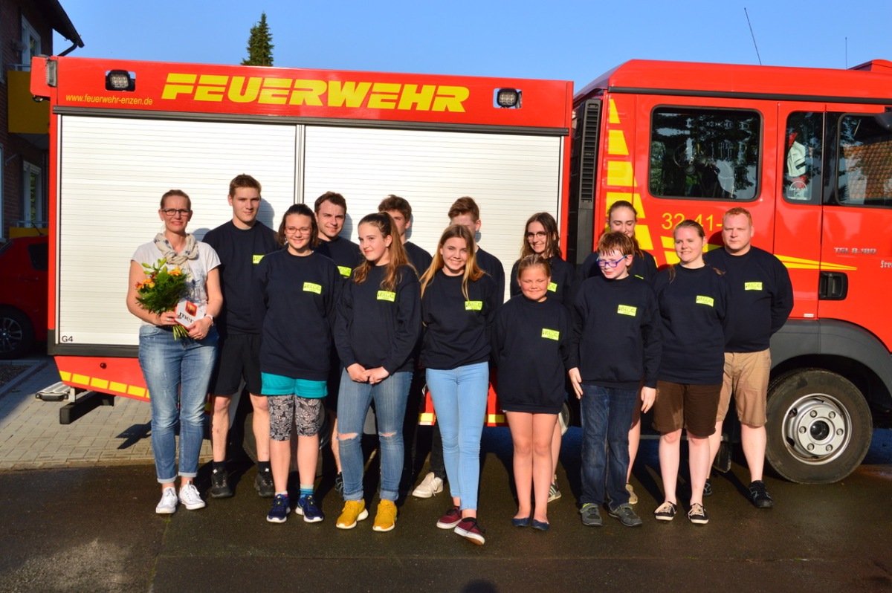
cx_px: 446
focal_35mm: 39
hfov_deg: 49.6
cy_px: 296
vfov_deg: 34.2
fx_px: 966
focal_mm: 26
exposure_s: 1/500
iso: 320
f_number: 11
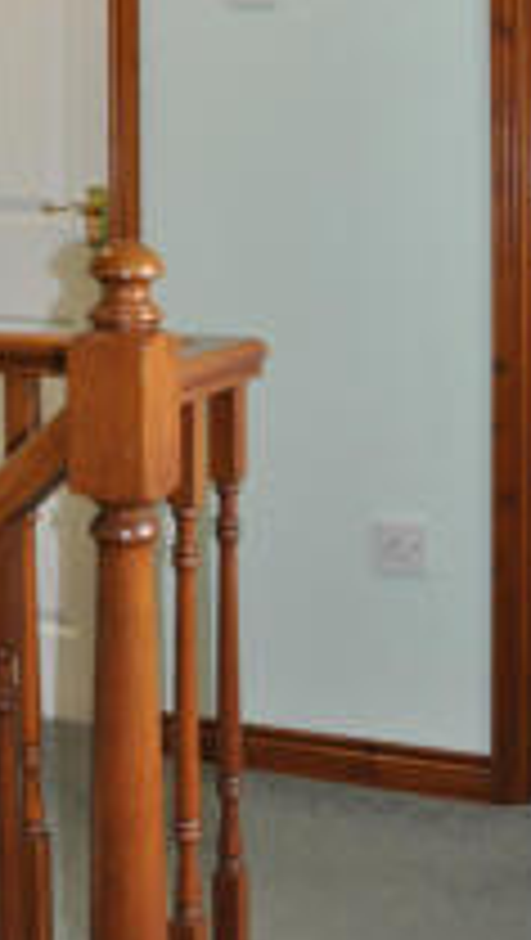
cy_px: 218
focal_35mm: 59
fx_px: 1473
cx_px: 243
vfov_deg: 34.6
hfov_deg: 20.4
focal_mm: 18
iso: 1250
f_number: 4.5
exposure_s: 1/60
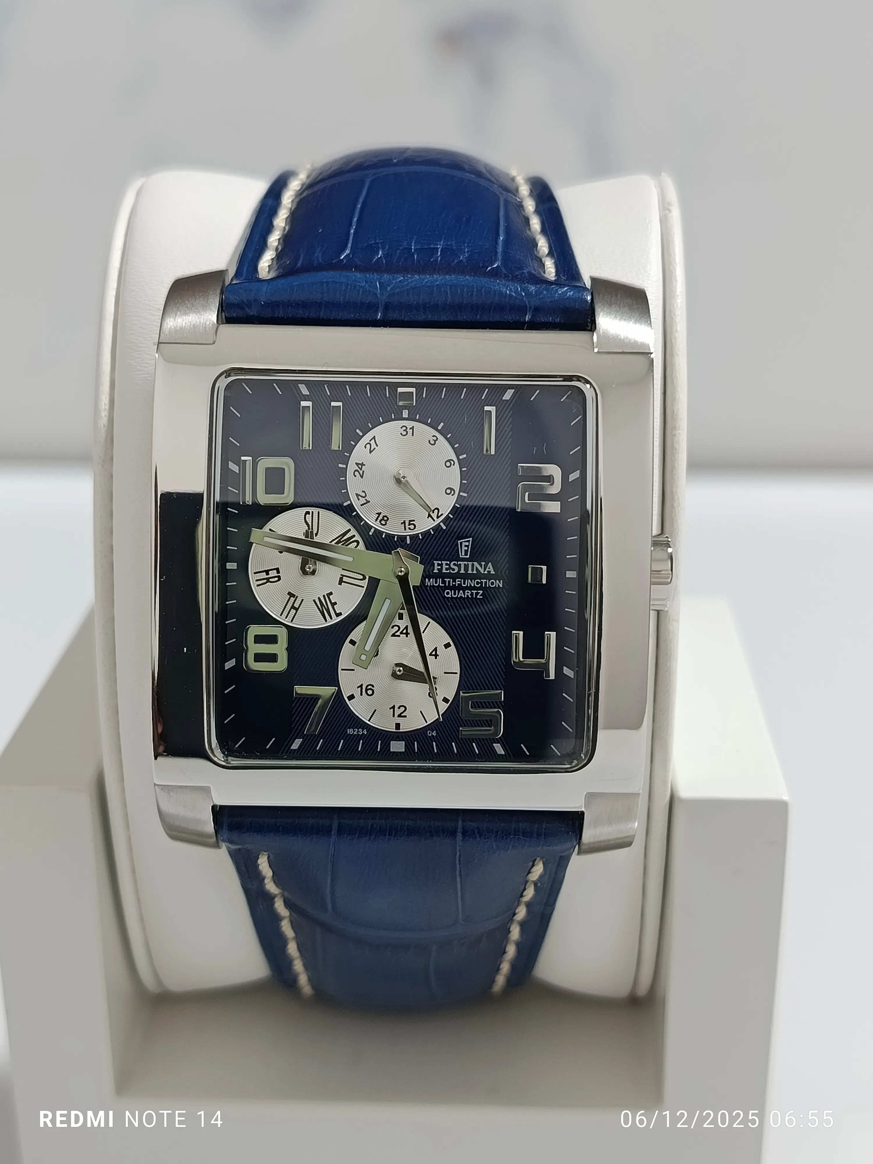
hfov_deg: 30.3
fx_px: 1614
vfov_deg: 39.7
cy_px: 582
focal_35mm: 48
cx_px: 436
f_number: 1.7
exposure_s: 1/100
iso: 180
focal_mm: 5.24
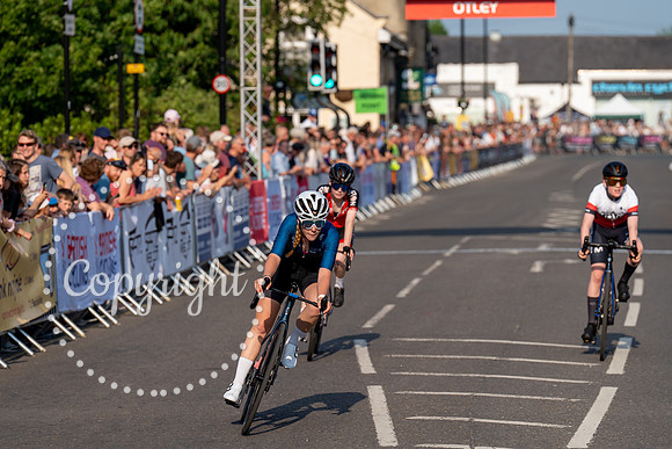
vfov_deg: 7.2
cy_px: 224
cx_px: 336
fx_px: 3566
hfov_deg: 10.8
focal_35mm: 191
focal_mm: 191
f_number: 5
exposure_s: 1/1000
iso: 160
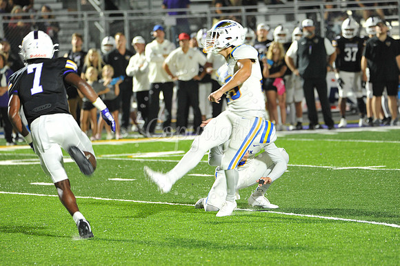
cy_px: 133
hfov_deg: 6.9
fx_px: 3331
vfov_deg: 4.6
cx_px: 200
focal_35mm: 300
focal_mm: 300
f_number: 5.6
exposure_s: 1/125
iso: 3200
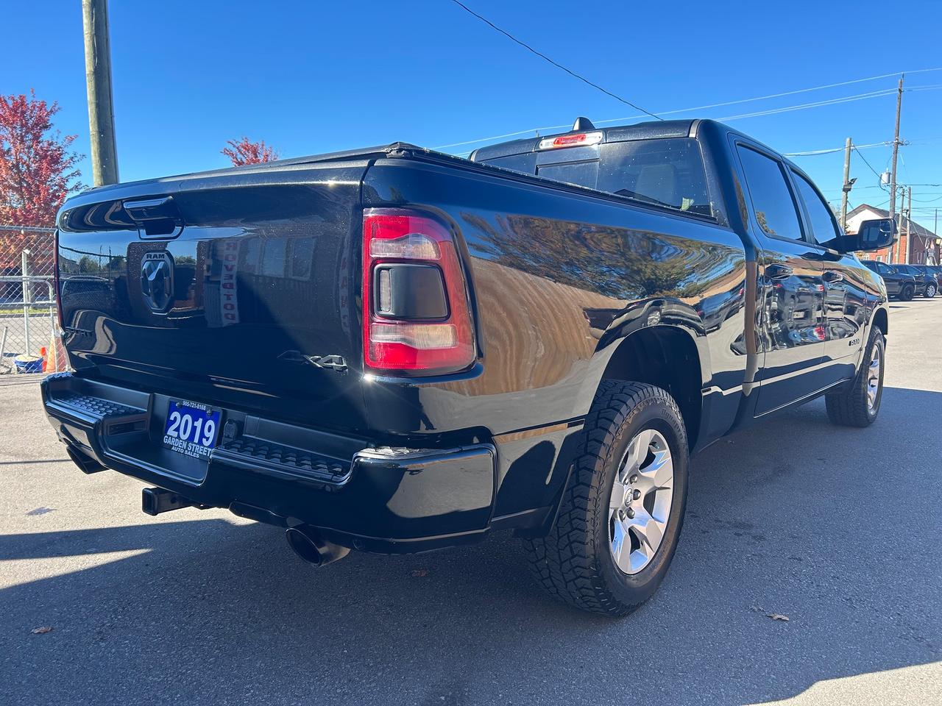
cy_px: 353
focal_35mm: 26
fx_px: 708
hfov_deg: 67.3
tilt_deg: -7.0
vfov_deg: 53.1
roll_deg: +0.4
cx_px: 471
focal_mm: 5.7
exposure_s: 1/846
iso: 50
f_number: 1.5
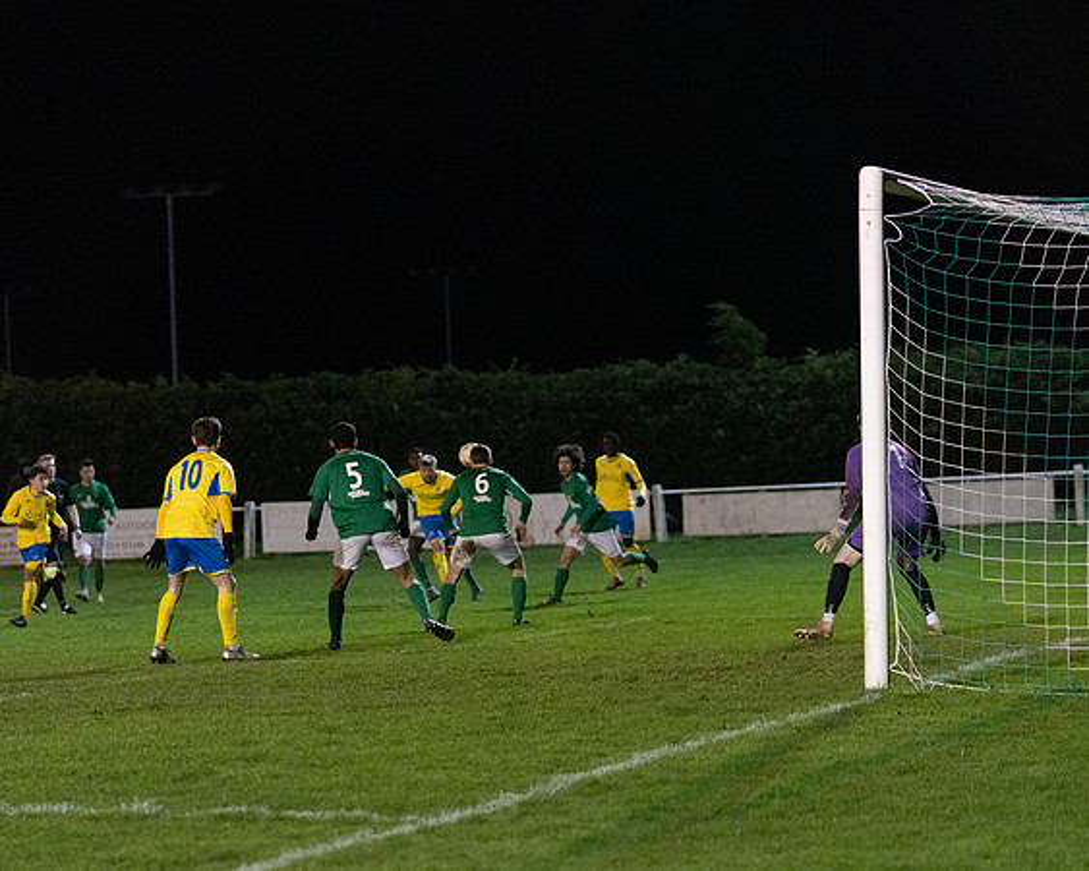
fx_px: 3992
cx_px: 477
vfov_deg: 12.4
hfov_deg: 15.5
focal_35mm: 124
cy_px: 477
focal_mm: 98
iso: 5000
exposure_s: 1/640
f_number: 2.8
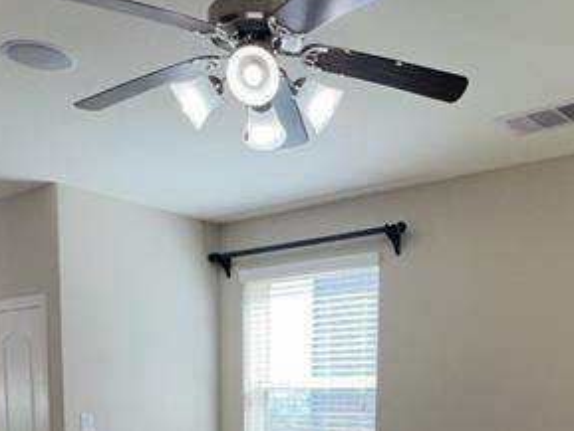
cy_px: 554
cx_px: 367
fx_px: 763
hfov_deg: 40.9
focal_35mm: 46
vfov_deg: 26.8
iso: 50
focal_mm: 1.57
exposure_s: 1/120
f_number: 1.8
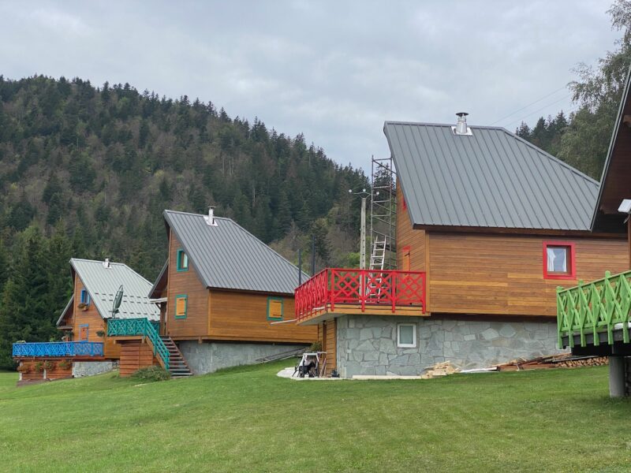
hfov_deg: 36.8
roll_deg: -1.0
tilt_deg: +8.4
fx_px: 948
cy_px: 236
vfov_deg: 28.0
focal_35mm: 52
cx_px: 316
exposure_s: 1/505
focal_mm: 6
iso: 20
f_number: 2
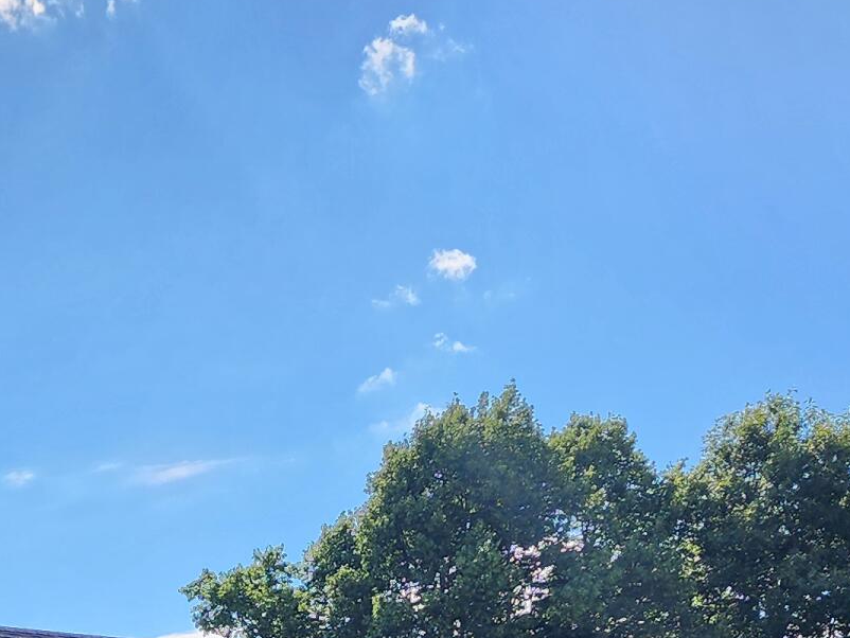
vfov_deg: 15.5
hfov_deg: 22.1
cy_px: 1025
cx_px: 46
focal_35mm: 86
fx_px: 2112
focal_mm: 6.4
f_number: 1.8
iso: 12
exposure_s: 1/978
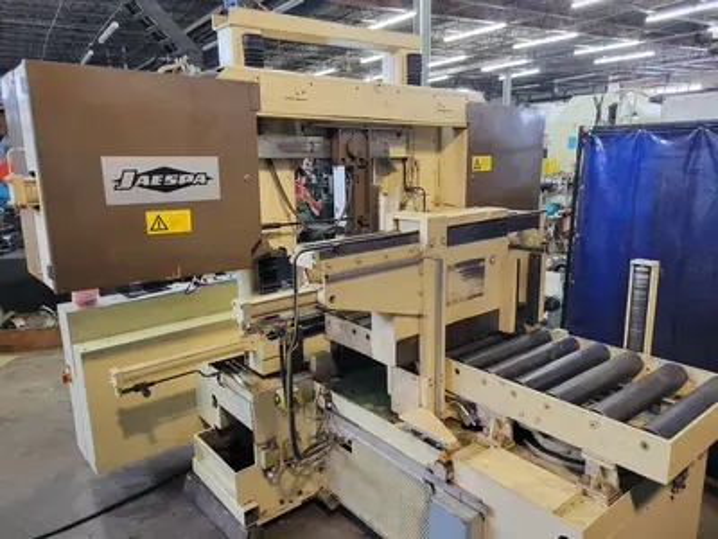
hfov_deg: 67.3
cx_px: 359
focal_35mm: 26
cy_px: 270
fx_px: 539
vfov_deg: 53.1
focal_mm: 5.4
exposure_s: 1/40
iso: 400
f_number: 1.8
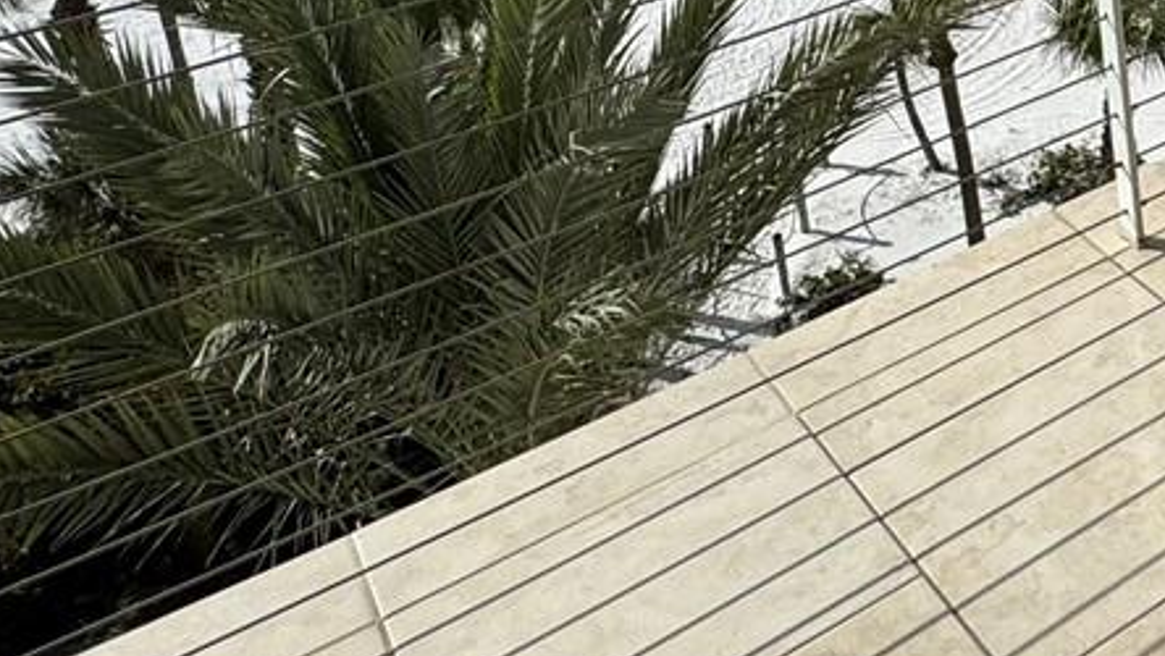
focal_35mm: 55
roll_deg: +1.6
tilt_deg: -12.9
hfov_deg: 29.9
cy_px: -375
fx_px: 1699
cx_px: 1527
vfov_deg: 18.8
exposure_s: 1/4630
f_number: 2.2
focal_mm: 2.22
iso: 50
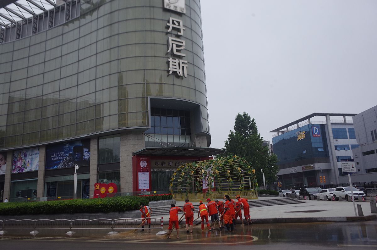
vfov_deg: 59.3
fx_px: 219
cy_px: 125
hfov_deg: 81.3
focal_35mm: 21
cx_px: 188
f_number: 4
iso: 400
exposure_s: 1/640
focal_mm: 13.7
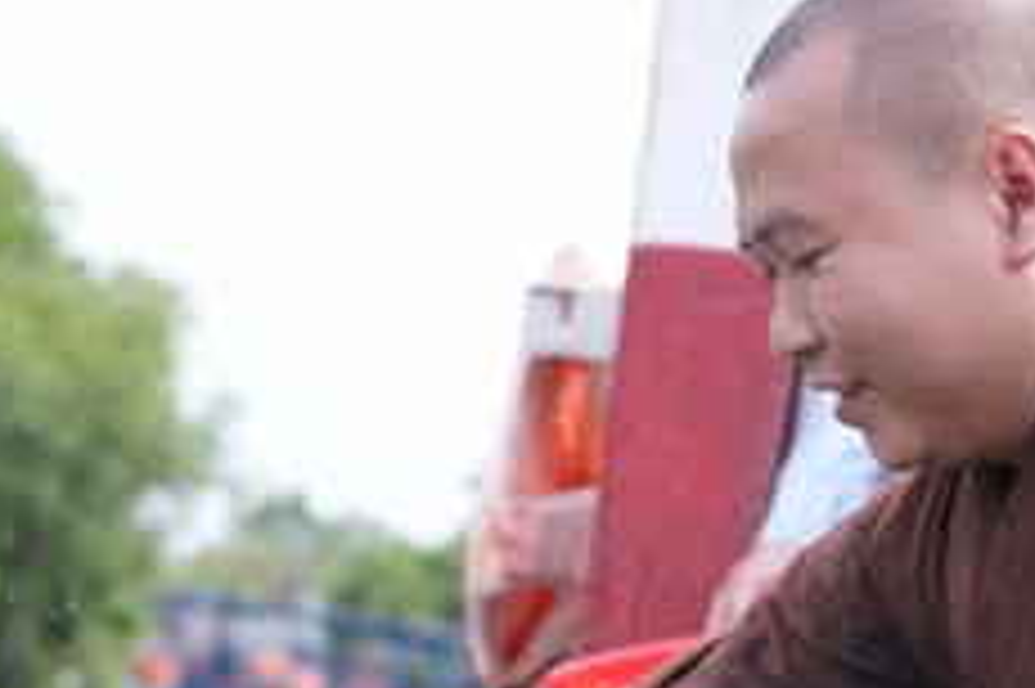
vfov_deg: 13.5
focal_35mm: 99
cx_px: 360
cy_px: 749
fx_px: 2844
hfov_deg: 20.6
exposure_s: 1/1250
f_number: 2.8
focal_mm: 35
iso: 200
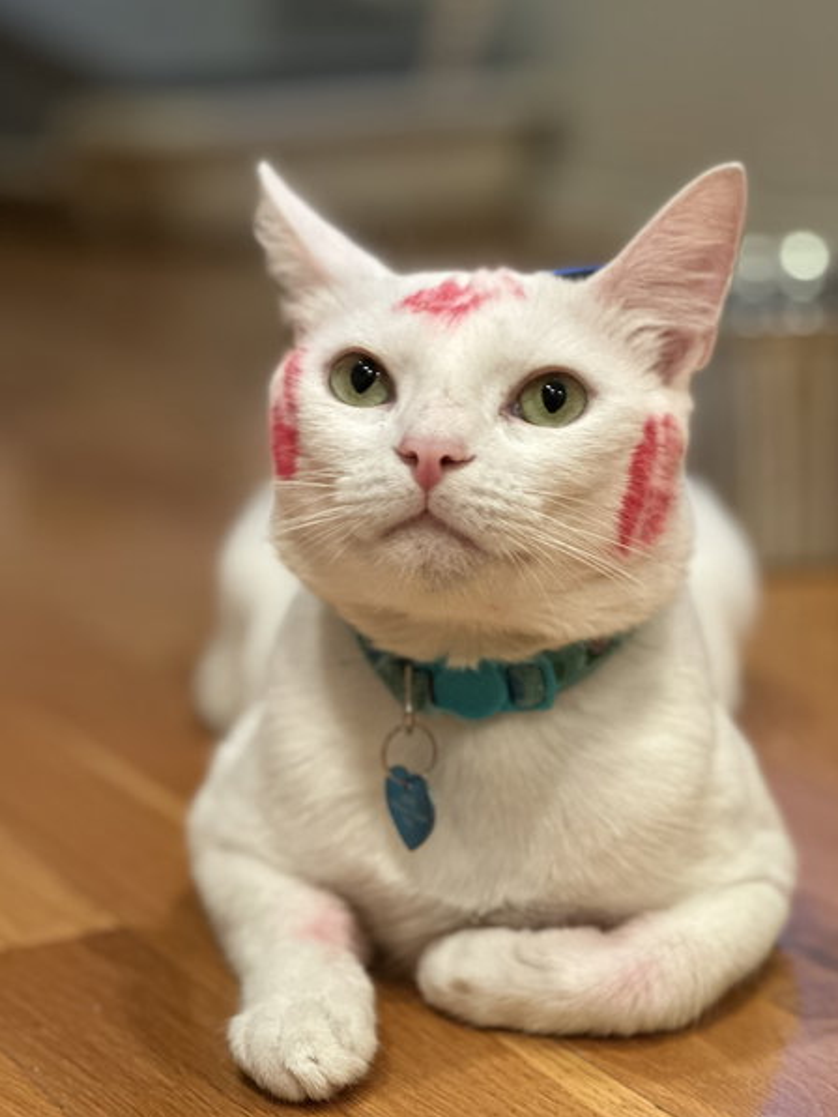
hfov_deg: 17.2
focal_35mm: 86
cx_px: 393
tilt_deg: -11.5
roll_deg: +0.5
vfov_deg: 22.8
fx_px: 2775
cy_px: 560
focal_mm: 9
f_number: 2.8
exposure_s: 1/40
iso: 250
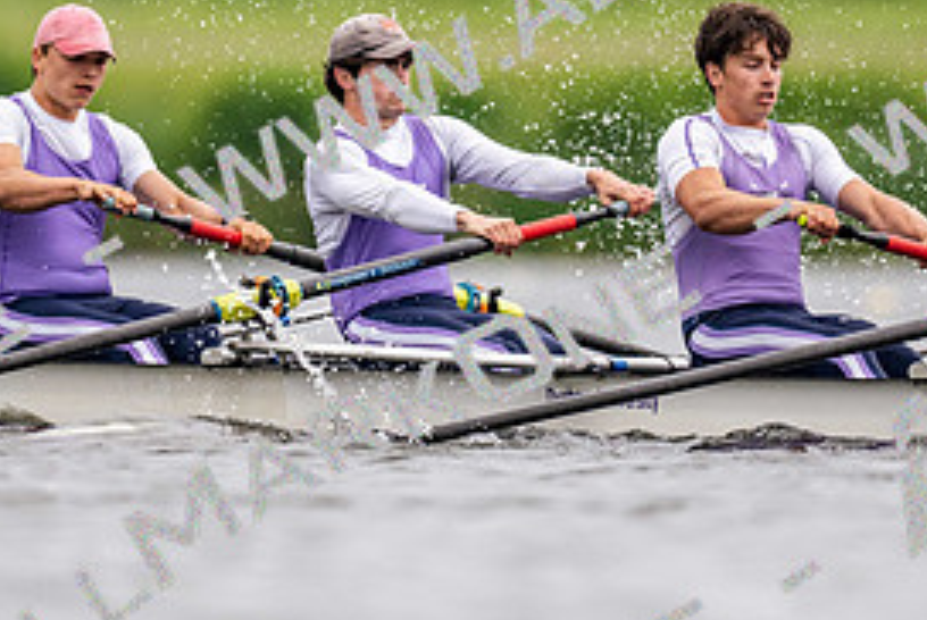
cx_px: 600
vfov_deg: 1.1
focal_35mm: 1279
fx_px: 32969
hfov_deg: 1.6
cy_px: 233
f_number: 4
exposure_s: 1/2000
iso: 900
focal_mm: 600
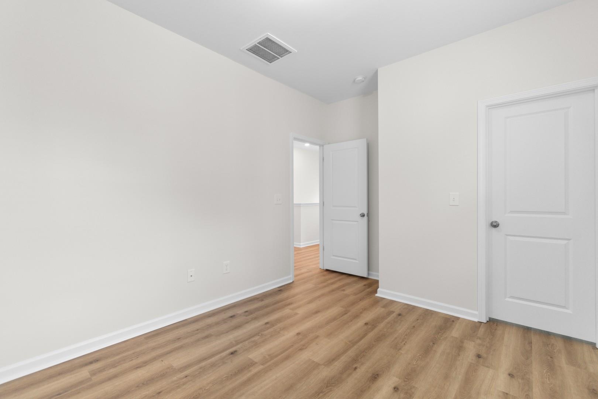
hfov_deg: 100.4
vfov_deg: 77.3
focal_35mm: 15
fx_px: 249
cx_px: 299
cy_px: 200
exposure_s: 1/4
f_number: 4.5
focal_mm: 10
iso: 100
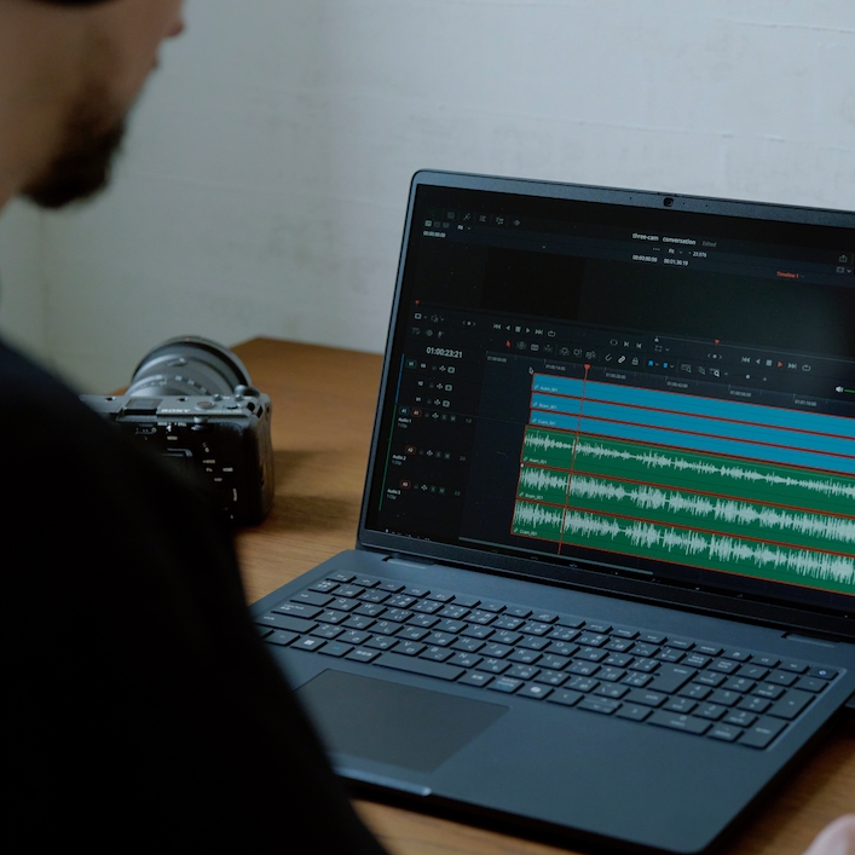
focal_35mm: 77
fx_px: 2152
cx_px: 665
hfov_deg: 22.2
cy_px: 456
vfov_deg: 22.5
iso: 1600
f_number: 3.5
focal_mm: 50
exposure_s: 1/400
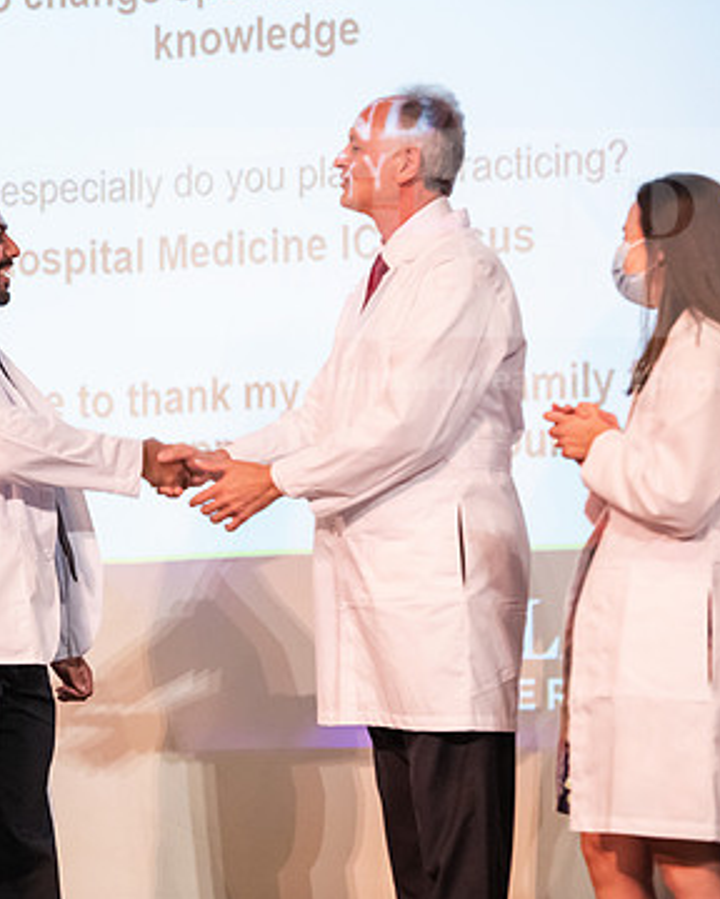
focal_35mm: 189
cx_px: 60
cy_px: 431
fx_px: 5034
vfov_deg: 10.2
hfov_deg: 8.2
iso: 4000
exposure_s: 1/200
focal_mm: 125
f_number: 3.2
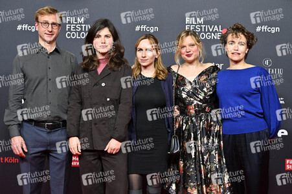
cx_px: 146
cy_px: 97
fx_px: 430
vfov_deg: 25.5
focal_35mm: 53
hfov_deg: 37.5
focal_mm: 53
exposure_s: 1/200
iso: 1250
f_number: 5
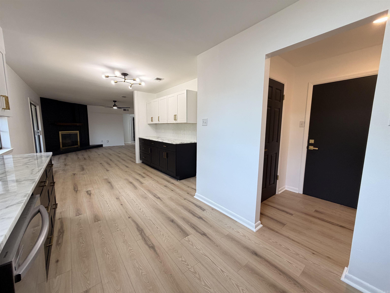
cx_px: 195
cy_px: 146
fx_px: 158
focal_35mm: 14
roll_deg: -0.4
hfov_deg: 102.1
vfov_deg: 85.7
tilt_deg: -7.3
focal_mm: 2.22
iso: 125
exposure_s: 1/120
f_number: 2.2
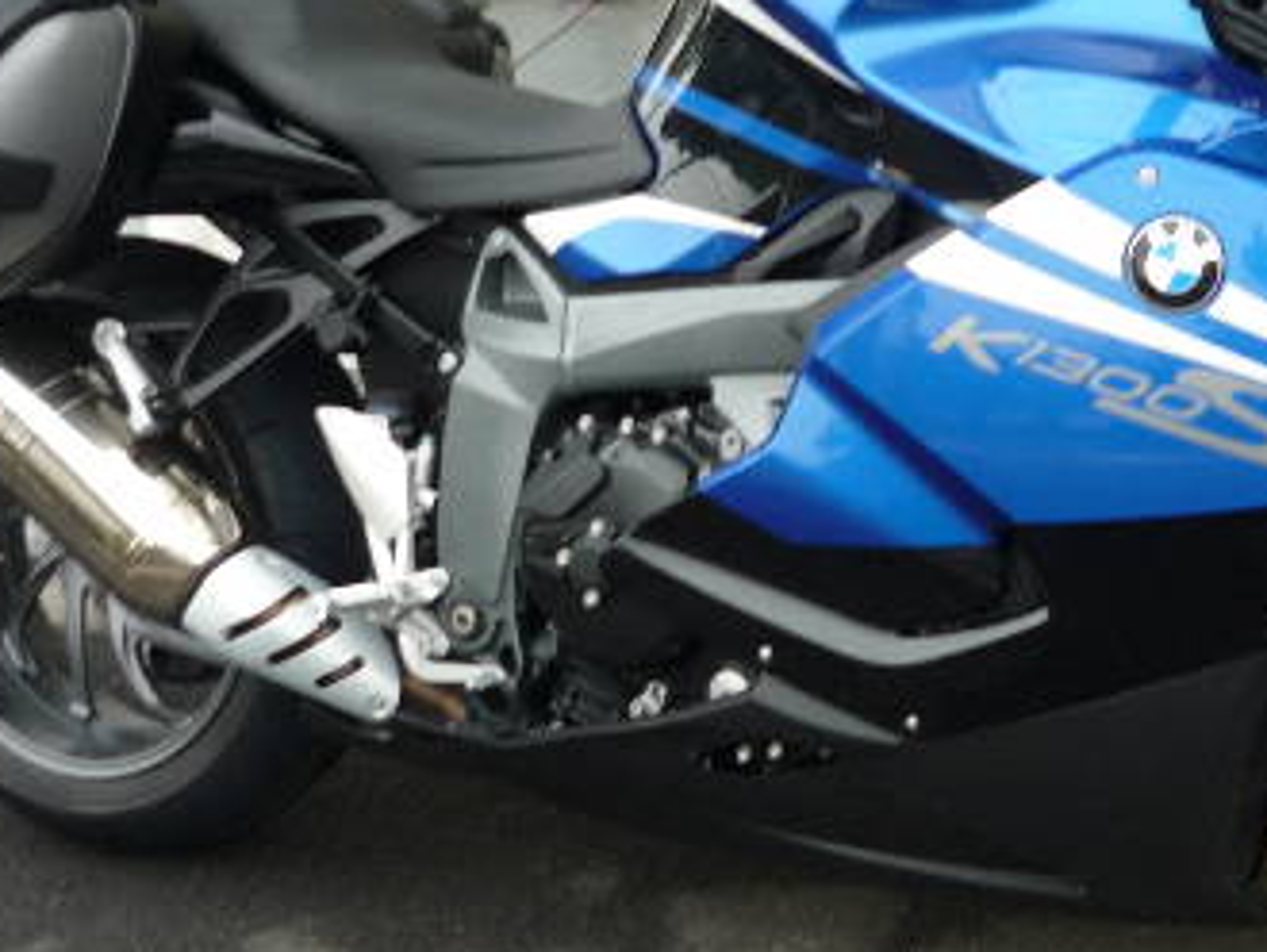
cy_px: 384
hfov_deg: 29.8
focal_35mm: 64
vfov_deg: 22.9
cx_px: 925
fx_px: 2344
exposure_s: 1/30
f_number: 2.8
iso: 125
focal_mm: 5.5
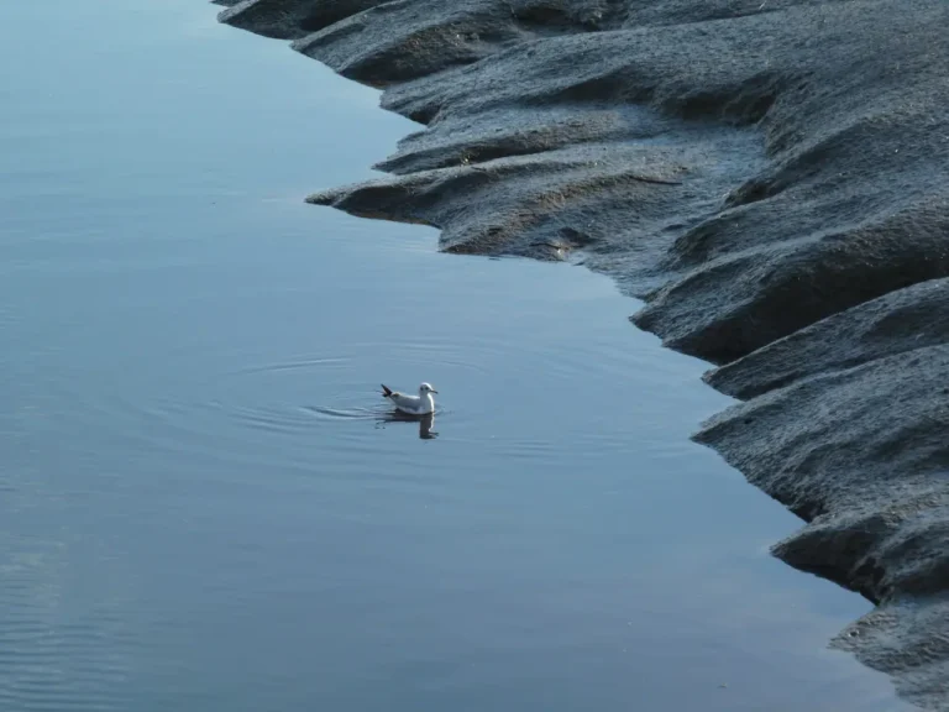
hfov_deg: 9.8
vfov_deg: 7.4
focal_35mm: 201
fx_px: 5510
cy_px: 356
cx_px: 474
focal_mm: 35.6
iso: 80
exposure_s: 1/250
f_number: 5.6
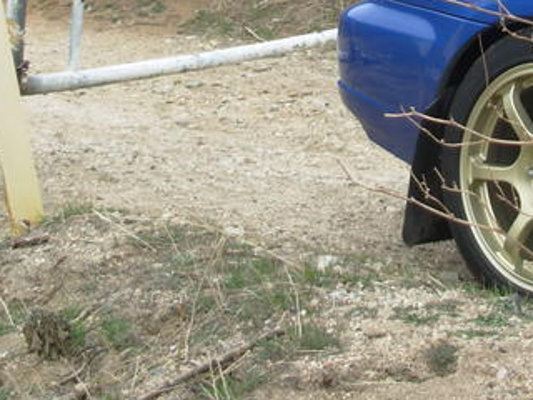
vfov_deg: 17.2
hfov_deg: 23.5
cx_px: 346
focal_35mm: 83
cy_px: -32
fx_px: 1278
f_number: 2.9
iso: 50
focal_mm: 6.3
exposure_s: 1/140
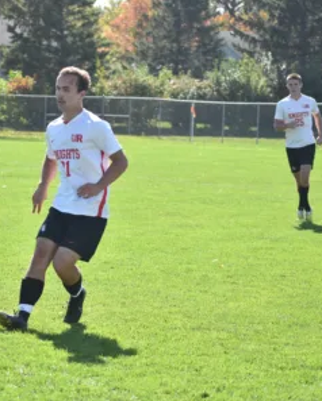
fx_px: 2285
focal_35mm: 192
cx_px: 51
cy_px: 201
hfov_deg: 8.0
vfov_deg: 10.1
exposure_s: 1/1250
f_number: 5
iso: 400
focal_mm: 90
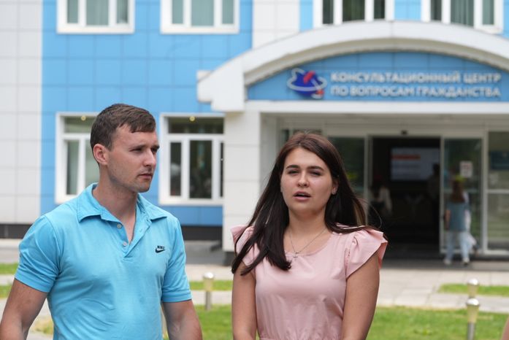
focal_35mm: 123
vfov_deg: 11.2
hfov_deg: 16.6
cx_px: 254
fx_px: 1740
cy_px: 170
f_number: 8
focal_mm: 123
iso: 500
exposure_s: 1/500
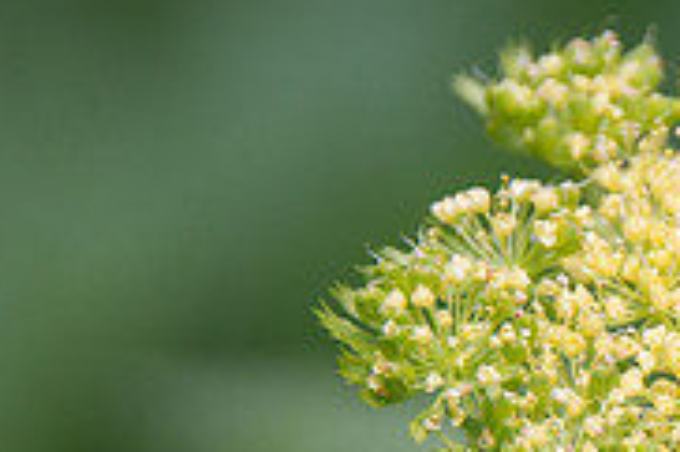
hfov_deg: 1.5
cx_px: 948
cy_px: 486
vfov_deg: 1.0
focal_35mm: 1352
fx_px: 25514
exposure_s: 1/400
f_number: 5.6
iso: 500
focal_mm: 300
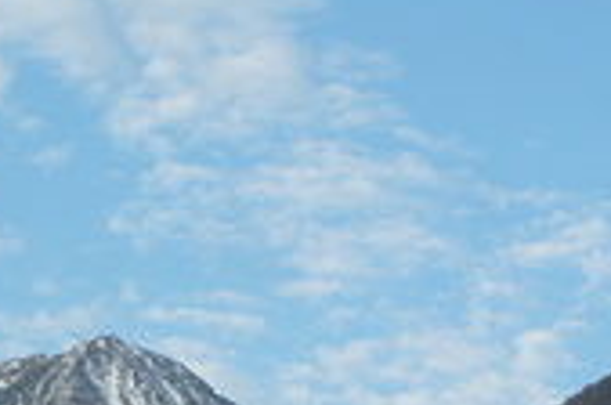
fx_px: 3310
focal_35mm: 195
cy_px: 409
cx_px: 31
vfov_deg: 7.0
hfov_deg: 10.5
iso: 200
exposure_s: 1/160
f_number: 8
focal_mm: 27
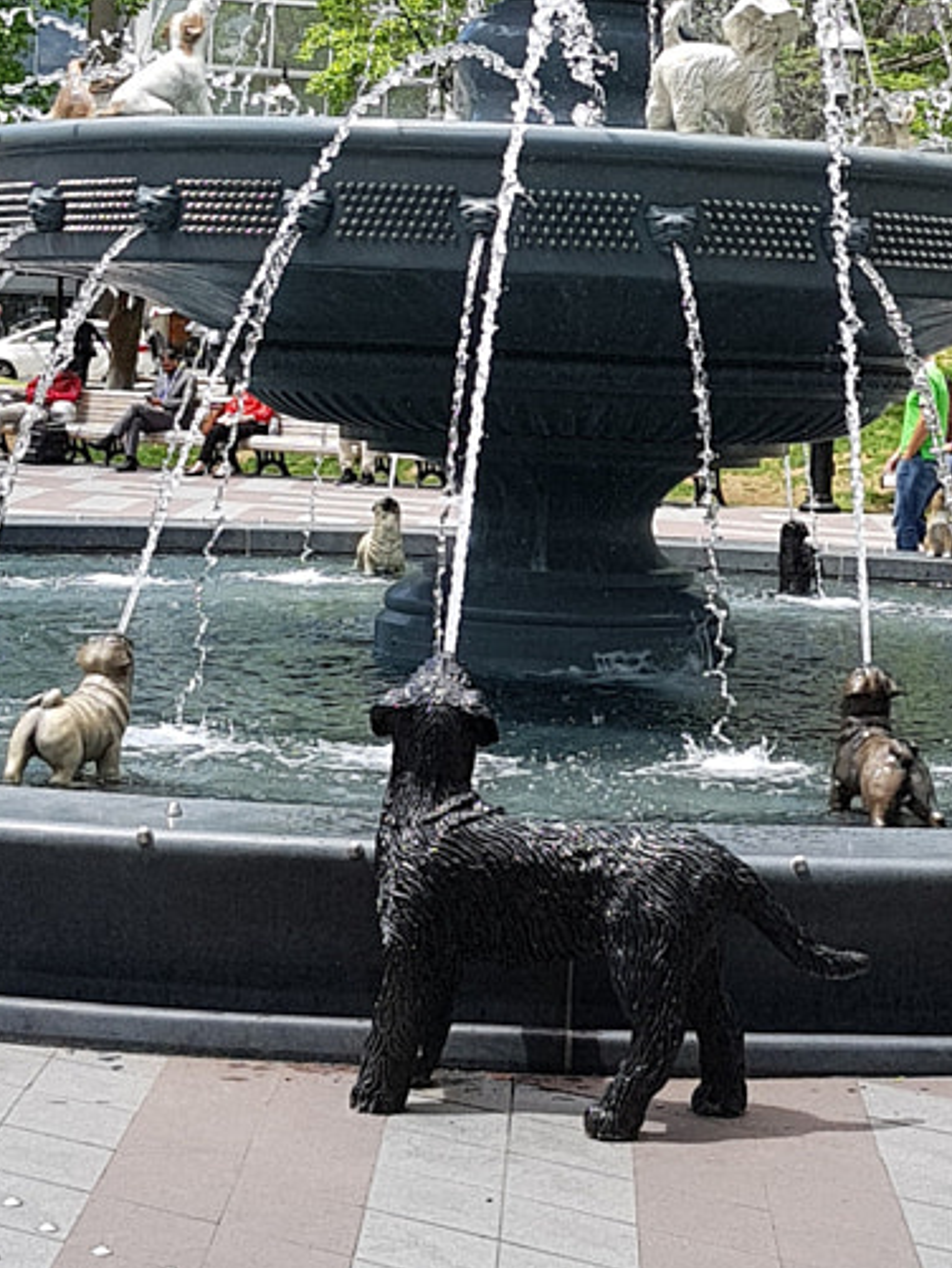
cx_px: 673
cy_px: 557
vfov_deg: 23.5
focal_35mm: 83
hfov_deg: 17.7
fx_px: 3042
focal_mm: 4.2
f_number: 1.7
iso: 40
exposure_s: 1/1020
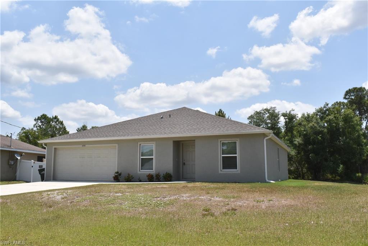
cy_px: 123
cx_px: 184
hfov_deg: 57.2
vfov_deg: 40.0
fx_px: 337
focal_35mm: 33
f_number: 25
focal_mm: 22
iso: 400
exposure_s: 1/200
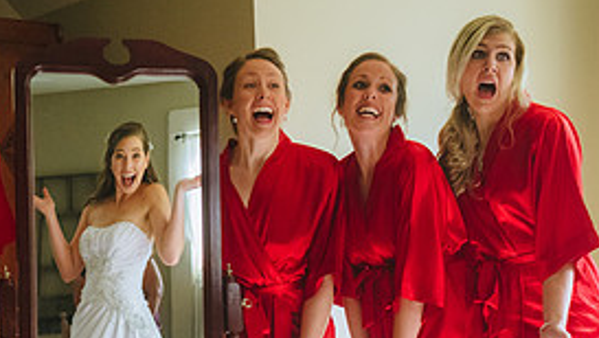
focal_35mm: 89
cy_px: 328
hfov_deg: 23.8
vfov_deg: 13.5
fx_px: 1415
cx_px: 189
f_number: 2.8
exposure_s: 1/500
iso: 3200
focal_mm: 40
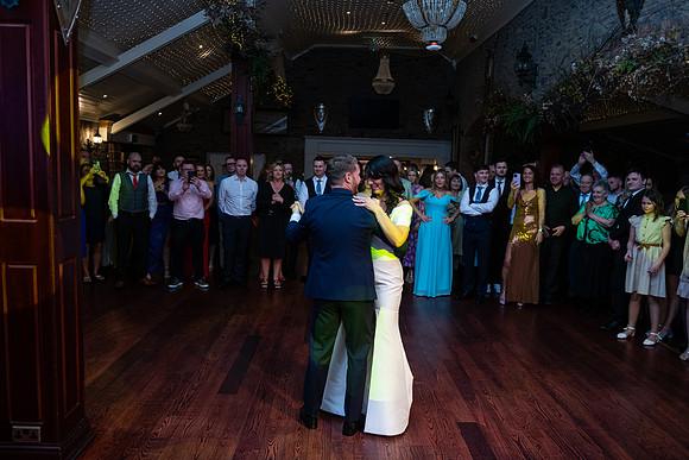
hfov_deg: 65.5
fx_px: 536
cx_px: 344
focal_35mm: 28
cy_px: 230
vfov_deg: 46.4
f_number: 3.5
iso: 640
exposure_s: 1/160
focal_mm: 28
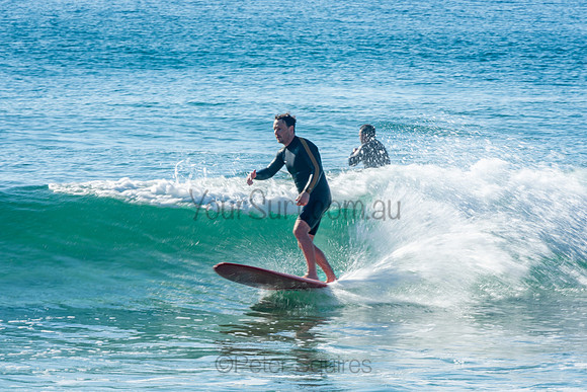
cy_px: 196
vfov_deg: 2.4
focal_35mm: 570
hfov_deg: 3.6
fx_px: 9296
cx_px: 294
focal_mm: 380
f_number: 18
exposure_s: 1/50
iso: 100
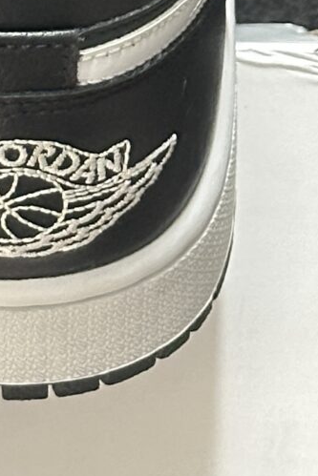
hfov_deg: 5.3
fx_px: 3389
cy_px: -243
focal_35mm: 256
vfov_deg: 7.9
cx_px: -279
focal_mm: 6.86
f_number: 1.78
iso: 500
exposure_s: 1/30
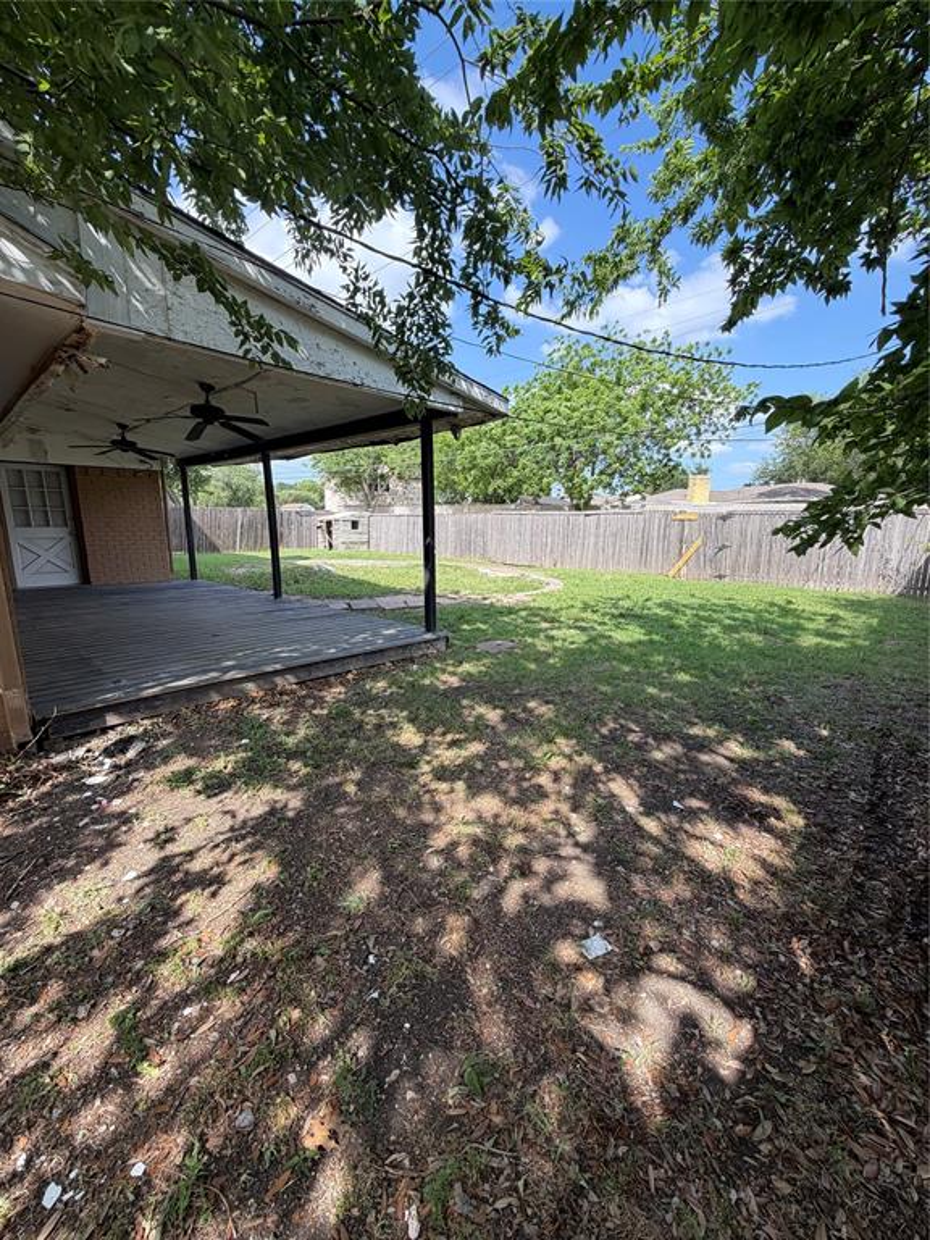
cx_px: 465
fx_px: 502
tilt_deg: -9.7
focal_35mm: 14
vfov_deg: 102.1
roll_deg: -0.3
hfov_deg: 85.7
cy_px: 620
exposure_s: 1/226
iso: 50
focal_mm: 2.22
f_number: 2.2
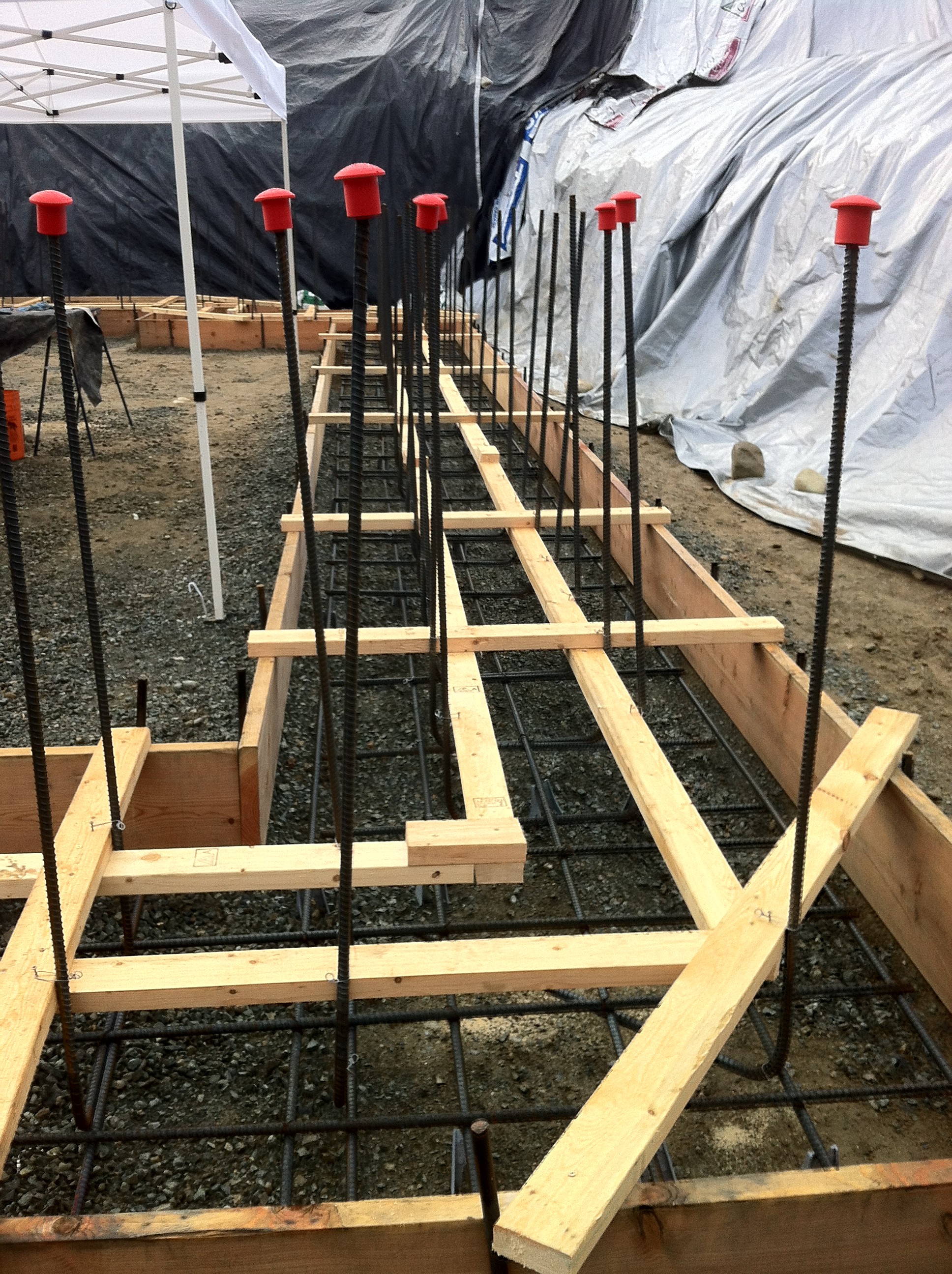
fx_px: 1287
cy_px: 637
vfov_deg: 52.7
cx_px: 476
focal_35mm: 35
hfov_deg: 40.6
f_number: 2.8
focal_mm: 3.85
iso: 80
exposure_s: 1/167
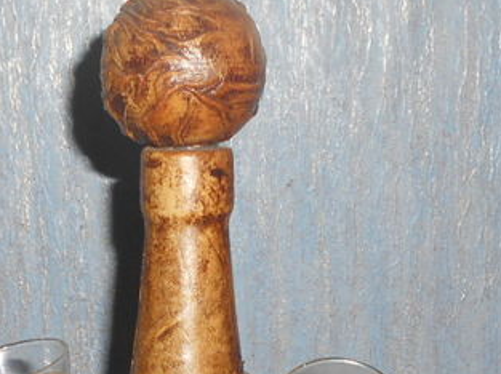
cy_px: 531
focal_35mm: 96
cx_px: 184
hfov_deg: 20.4
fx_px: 1388
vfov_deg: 14.5
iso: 80
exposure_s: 1/25
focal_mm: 5.1
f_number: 3.4
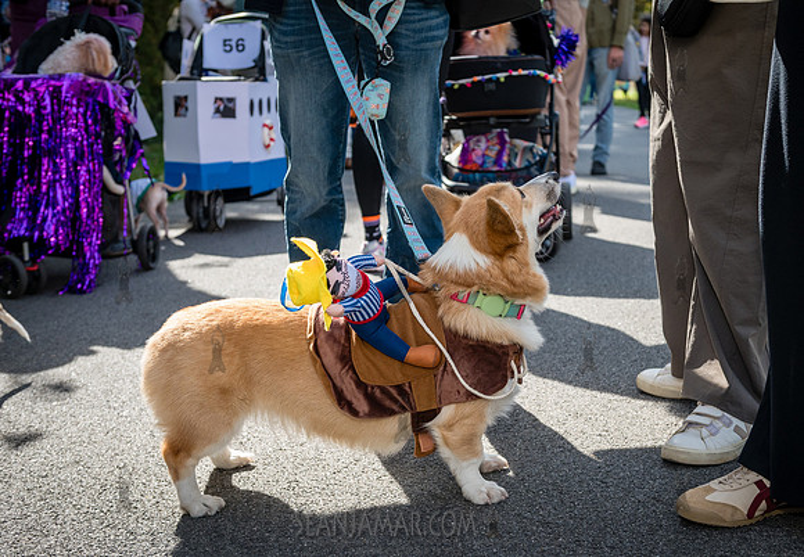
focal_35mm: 51
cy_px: 241
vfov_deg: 27.0
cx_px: 463
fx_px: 1160
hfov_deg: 38.1
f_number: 5
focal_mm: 44
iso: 1000
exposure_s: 1/2000
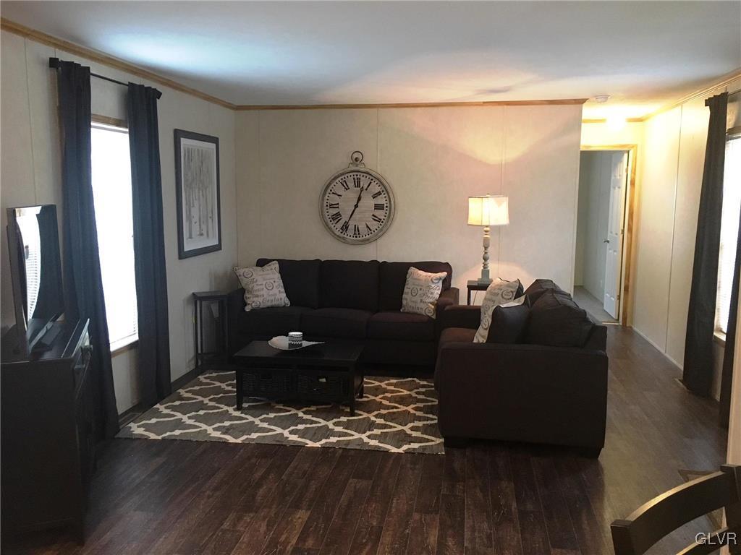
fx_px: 621
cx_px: 370
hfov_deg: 61.7
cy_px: 278
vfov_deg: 48.2
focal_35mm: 29
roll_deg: +0.5
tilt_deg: -7.2
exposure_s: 1/20
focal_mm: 4.15
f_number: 2.2
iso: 200
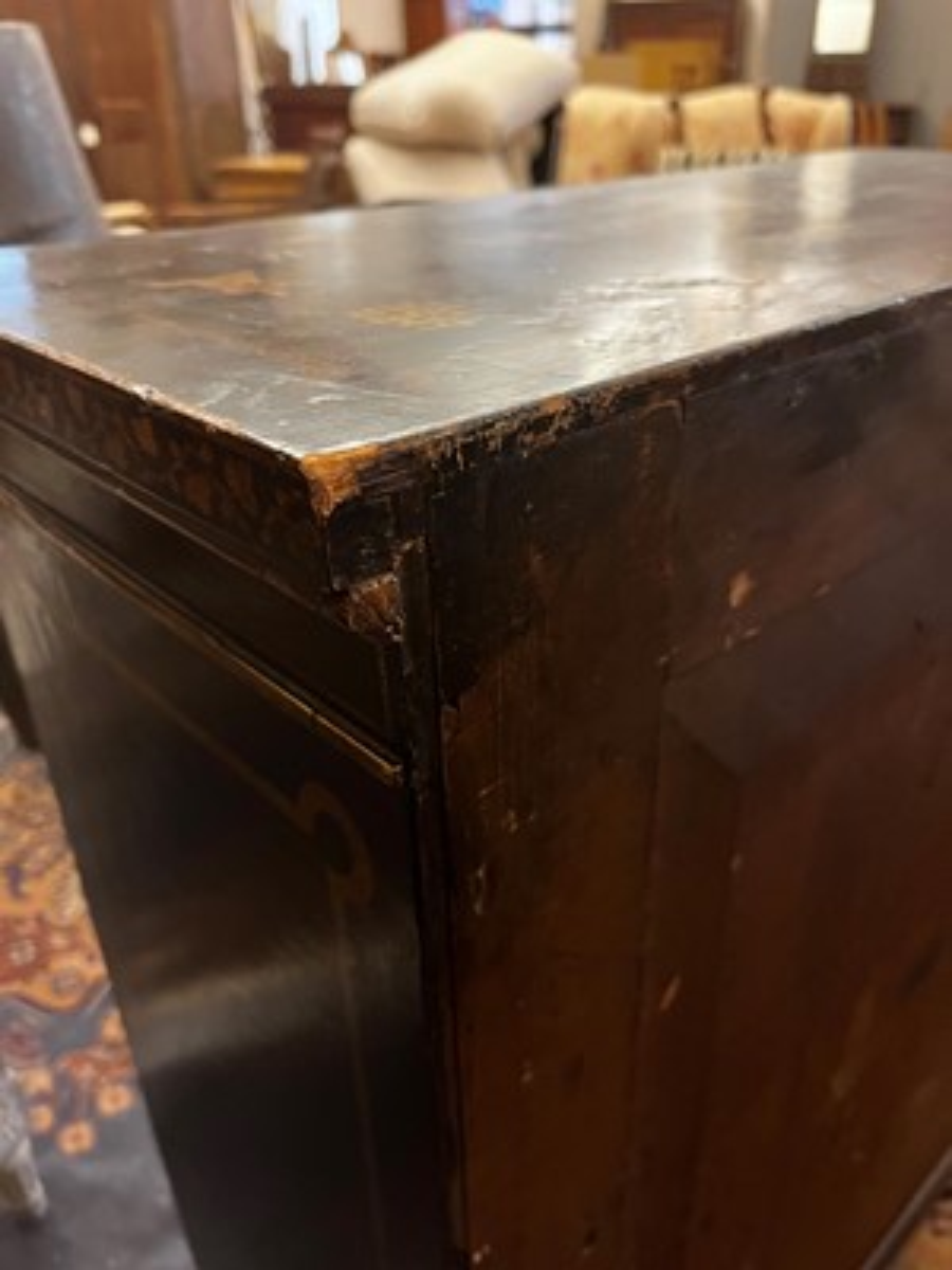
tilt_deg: -29.2
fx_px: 953
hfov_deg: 53.1
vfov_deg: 67.3
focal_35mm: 26
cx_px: 476
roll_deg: +0.9
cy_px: 635
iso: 500
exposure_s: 1/33
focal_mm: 5.1
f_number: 1.6
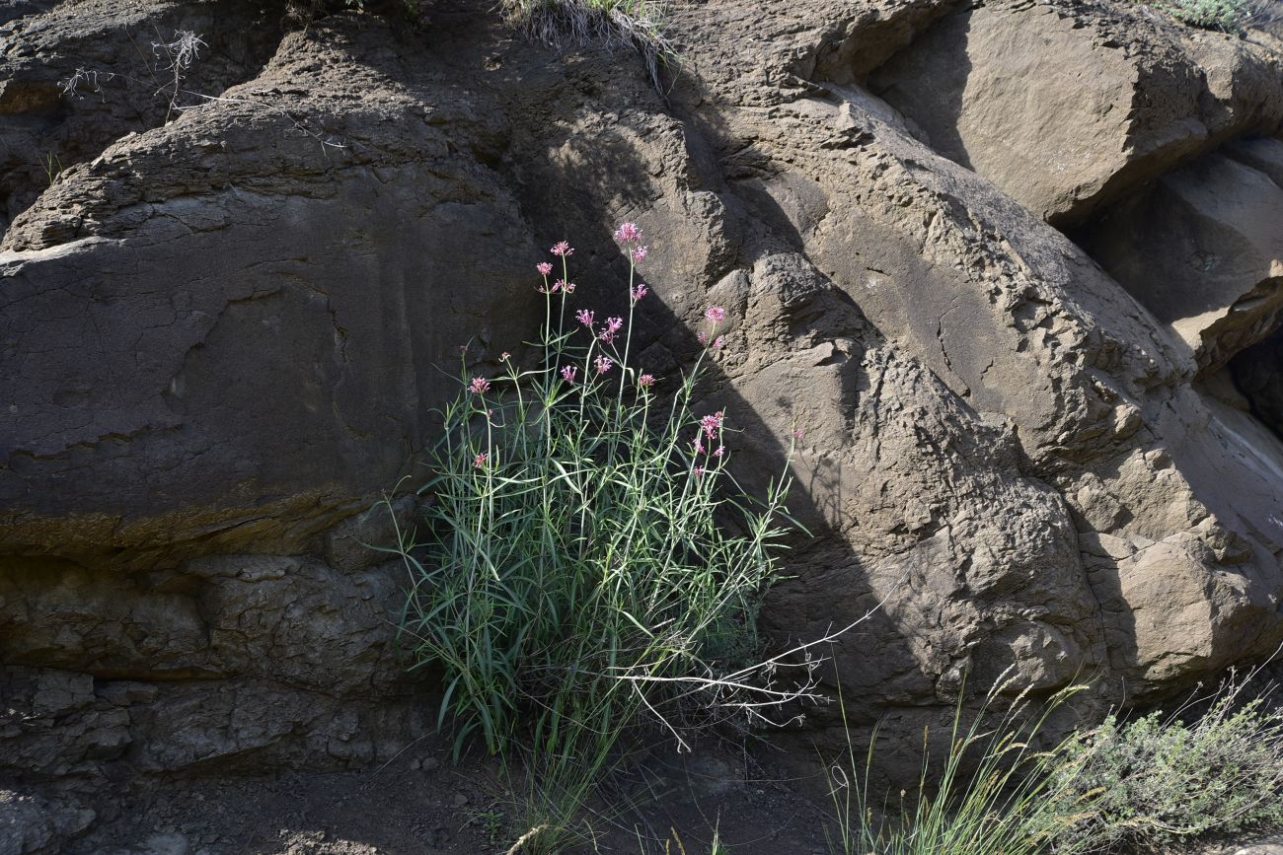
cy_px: 428
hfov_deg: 39.6
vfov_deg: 27.0
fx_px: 1782
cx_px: 642
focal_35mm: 50
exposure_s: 1/160
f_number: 8
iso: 160
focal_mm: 50
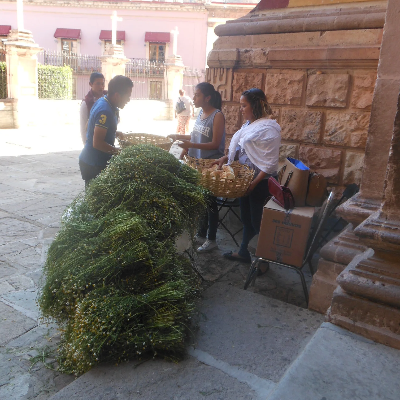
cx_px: 201
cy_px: 177
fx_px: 392
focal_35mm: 30
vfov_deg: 53.9
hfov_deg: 54.0
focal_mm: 4.5
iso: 80
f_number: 3.2
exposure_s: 1/60
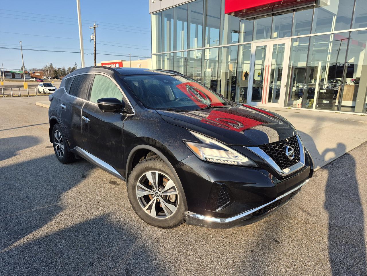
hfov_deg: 73.9
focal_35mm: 23
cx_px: 184
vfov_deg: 58.9
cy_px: 138
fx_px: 244
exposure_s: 1/830
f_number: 1.8
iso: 25
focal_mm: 5.4
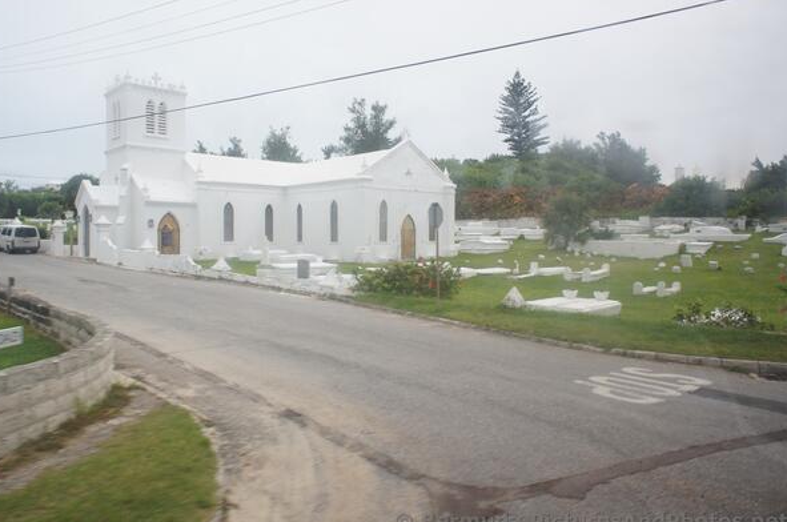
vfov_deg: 49.4
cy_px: 251
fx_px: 567
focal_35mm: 26
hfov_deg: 69.4
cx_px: 365
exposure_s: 1/320
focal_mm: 16
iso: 200
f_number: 5.6
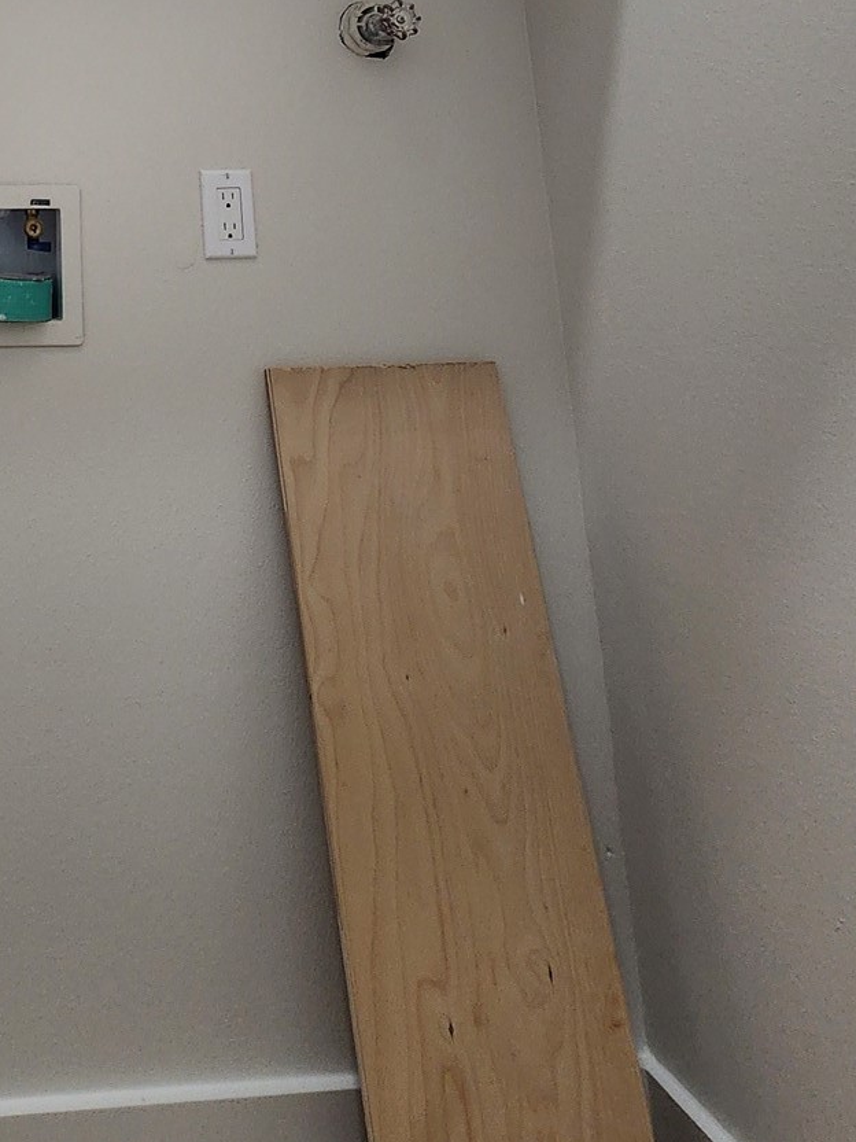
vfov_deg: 47.0
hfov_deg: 37.3
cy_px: -8
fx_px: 1055
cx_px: -77
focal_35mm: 32
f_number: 2.2
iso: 160
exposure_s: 1/60
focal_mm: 2.2
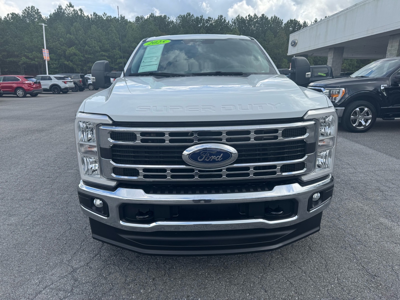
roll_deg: -2.8
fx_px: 277
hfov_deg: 71.6
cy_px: 150
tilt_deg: -14.0
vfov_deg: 56.8
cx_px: 200
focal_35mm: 24
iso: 80
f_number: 1.78
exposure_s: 1/2331
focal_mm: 6.76
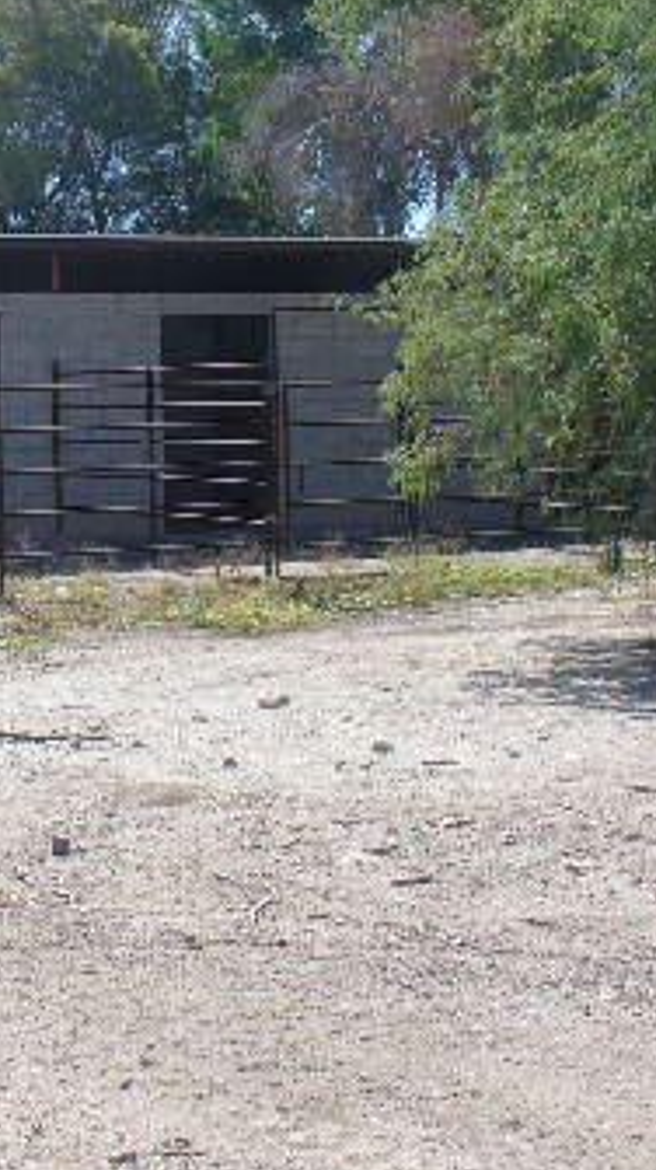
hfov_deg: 15.2
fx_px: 2385
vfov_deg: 27.3
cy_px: 374
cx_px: -115
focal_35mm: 77
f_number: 5.6
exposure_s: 1/200
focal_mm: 6.1
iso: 80
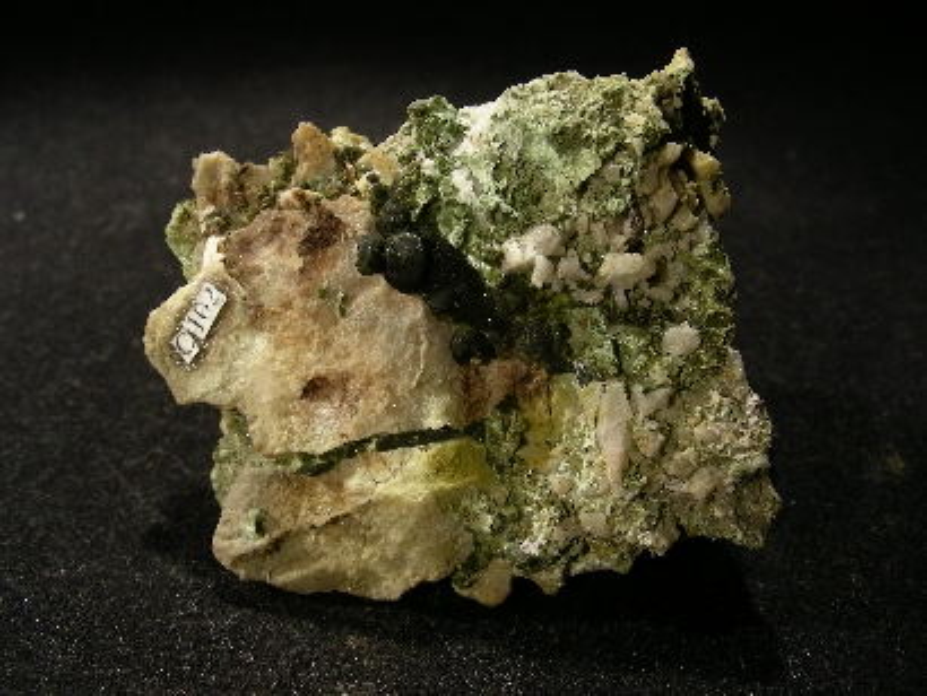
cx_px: 464
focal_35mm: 38
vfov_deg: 37.8
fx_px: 1018
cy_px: 348
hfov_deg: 49.0
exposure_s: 1/34.1
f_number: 3.5
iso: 50
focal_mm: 6.3
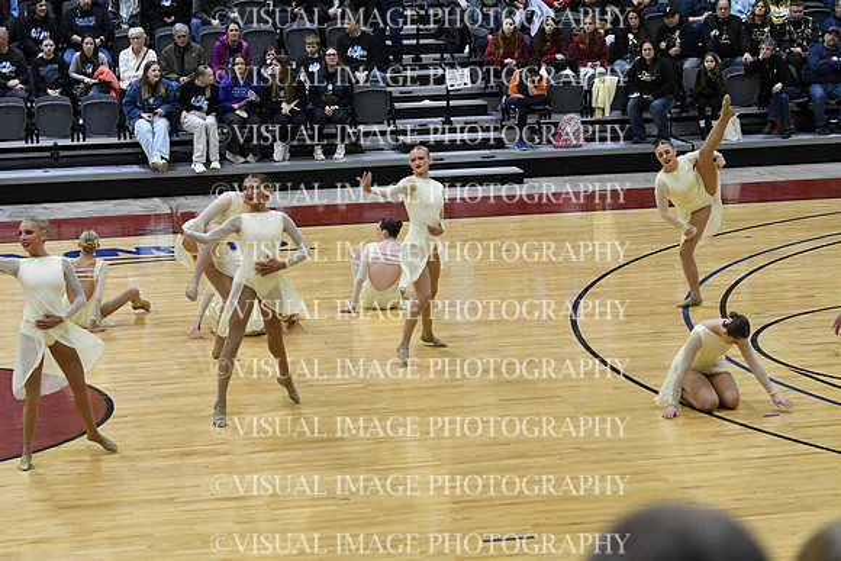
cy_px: 280
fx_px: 2453
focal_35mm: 105
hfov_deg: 19.5
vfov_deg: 13.0
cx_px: 420
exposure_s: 1/500
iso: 5000
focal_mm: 70
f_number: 4
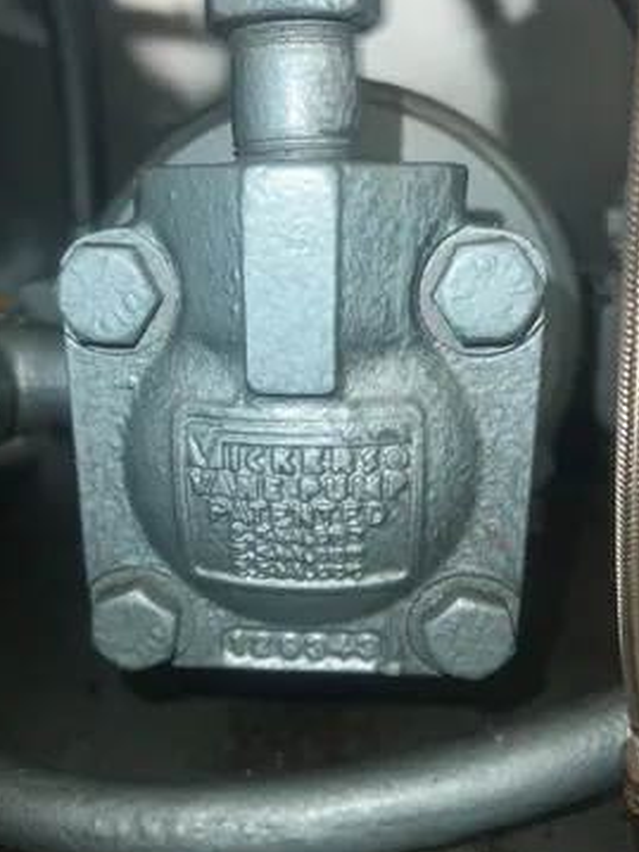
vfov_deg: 61.7
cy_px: 408
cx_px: 299
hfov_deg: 48.2
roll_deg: +3.9
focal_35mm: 29
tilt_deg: -15.2
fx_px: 714
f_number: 1.5
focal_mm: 5.7
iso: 32
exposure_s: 1/4
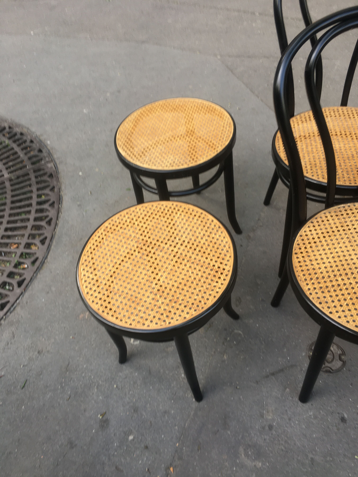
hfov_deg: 48.2
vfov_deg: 61.7
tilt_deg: -49.7
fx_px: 400
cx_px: 179
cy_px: 238
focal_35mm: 29
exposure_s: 1/50
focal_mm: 4.15
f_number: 2.2
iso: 25
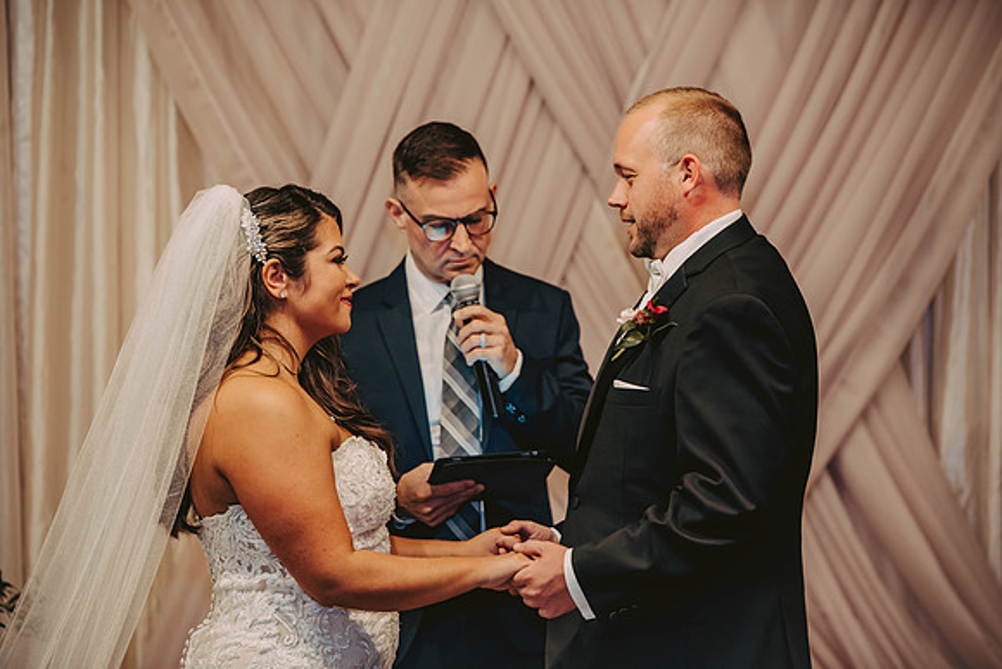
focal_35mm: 122
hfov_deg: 16.8
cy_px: 334
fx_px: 3396
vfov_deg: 11.2
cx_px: 501
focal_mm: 122
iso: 500
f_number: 3.2
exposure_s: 1/60
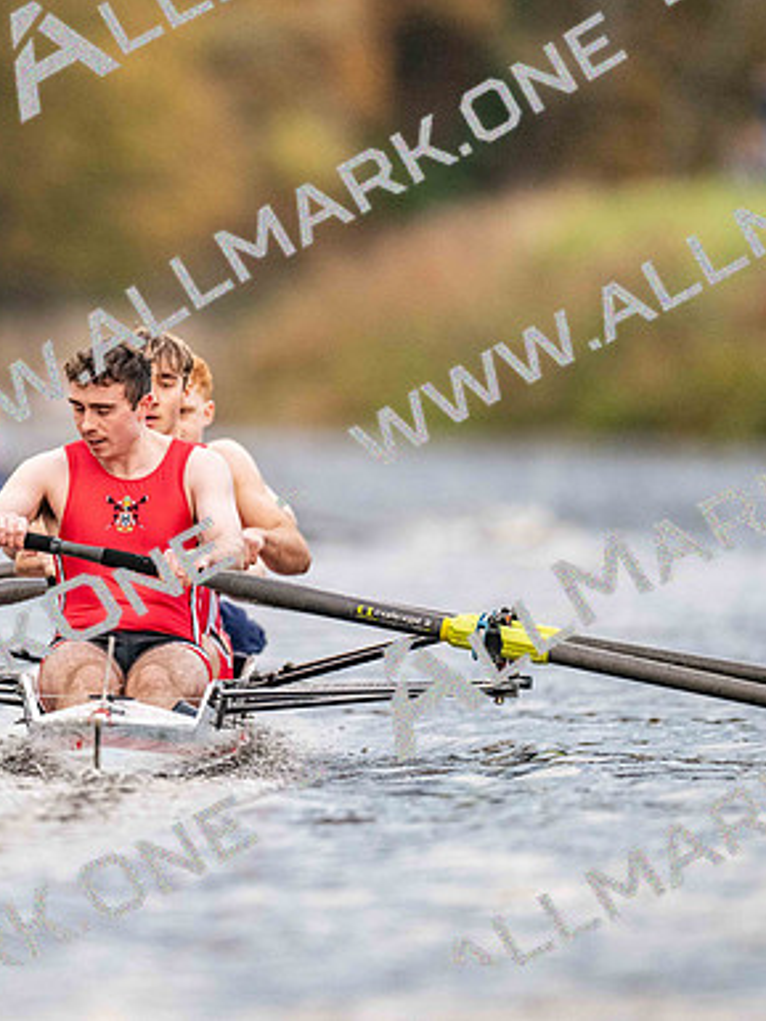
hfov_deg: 1.7
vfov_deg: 2.3
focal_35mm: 870
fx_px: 25655
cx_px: 156
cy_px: 510
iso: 4000
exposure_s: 1/2500
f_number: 4
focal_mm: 600
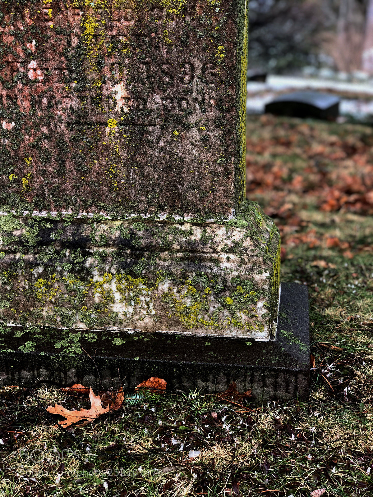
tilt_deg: -15.5
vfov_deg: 33.8
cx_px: 186
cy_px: 248
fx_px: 819
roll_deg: -0.2
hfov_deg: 25.7
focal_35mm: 57
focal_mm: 6.6
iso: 25
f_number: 2.8
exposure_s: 1/120
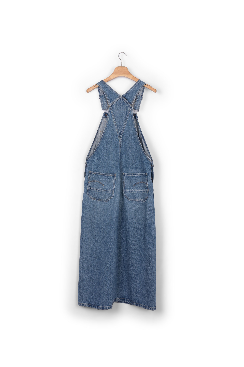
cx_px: 122
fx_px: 376
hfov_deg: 35.9
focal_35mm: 37
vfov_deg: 51.9
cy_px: 184
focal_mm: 37
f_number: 13
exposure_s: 1/200
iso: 100
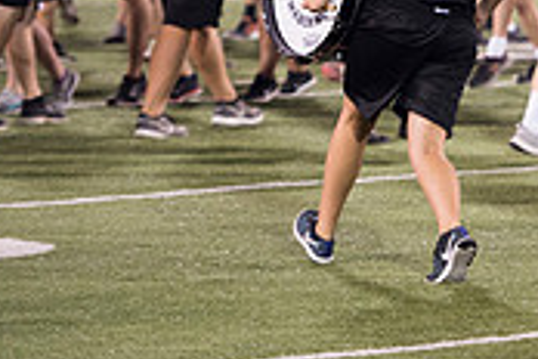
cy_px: -2
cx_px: 850
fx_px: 6724
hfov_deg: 4.5
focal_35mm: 450
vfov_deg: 3.1
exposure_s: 1/320
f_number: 2.8
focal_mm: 135
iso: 1000
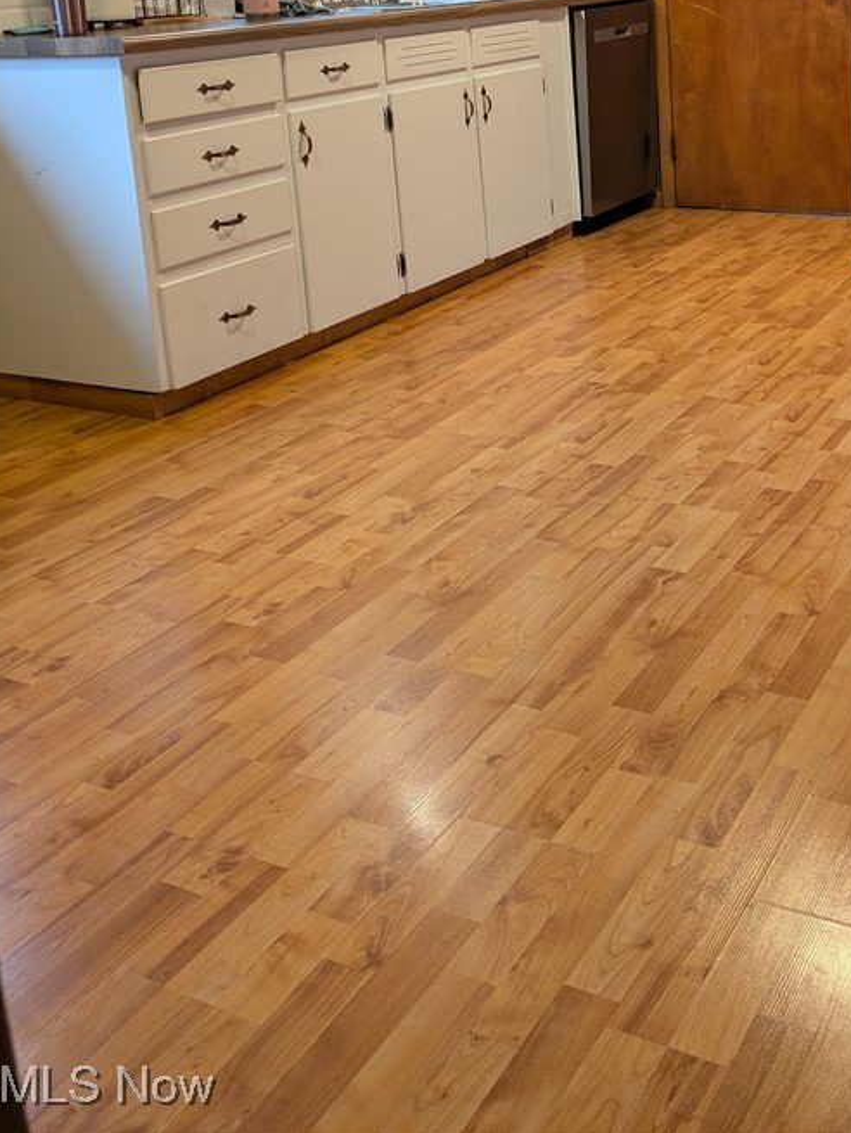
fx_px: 1277
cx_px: 650
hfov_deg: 35.9
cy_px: 253
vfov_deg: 45.8
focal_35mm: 39
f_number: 1.89
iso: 71
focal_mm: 5.43
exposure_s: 1/60
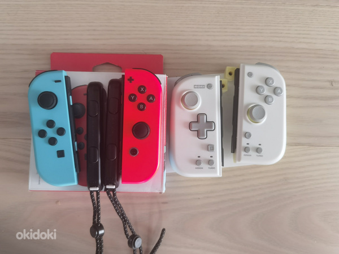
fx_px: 294
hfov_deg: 60.0
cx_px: 170
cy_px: 127
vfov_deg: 46.8
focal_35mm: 30
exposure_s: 1/50
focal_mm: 6.71
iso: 320
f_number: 1.9
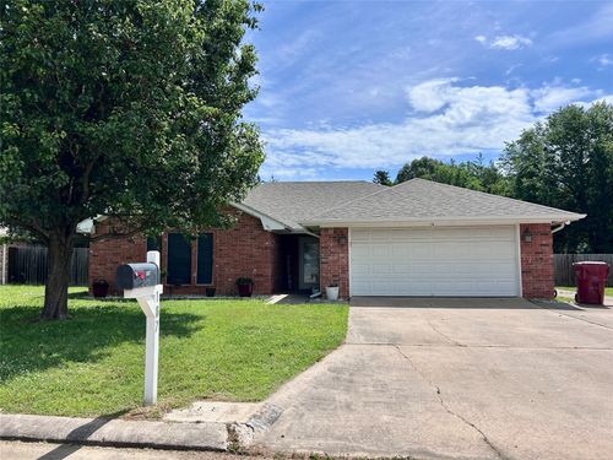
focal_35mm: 26
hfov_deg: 67.3
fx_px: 460
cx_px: 306
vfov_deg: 53.1
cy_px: 230
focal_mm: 5.7
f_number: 1.5
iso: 50
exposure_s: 1/5882
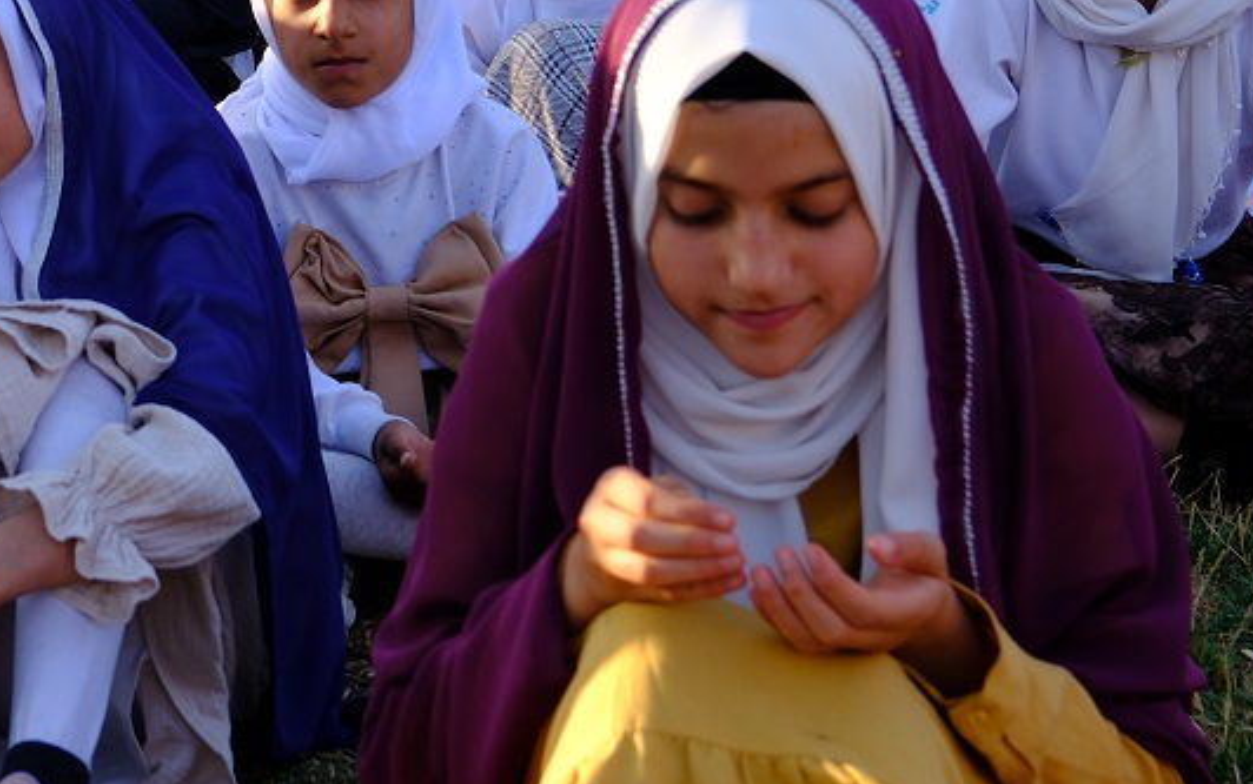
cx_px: -85
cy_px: 52
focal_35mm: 102
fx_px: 3485
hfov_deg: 19.6
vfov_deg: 12.7
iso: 200
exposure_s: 1/320
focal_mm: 26
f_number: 4
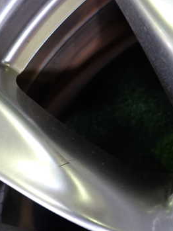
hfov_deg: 31.9
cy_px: 143
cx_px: 15
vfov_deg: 43.5
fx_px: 286
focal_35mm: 43
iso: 250
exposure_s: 1/30
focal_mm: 4.5
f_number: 2
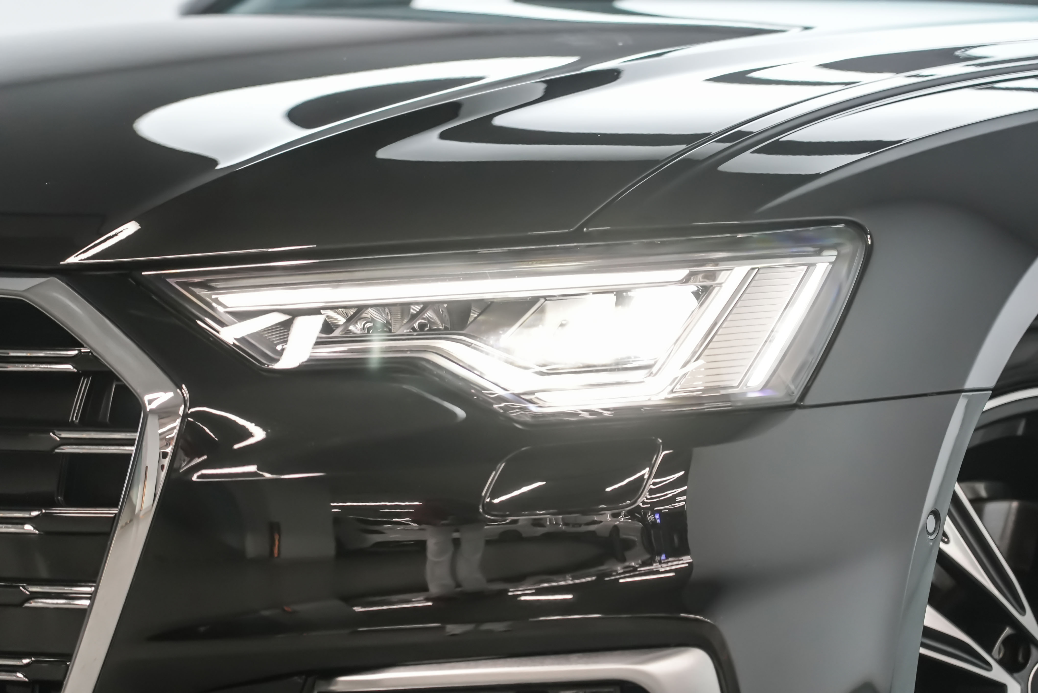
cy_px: 346
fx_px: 3029
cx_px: 519
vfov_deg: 13.1
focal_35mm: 105
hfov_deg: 19.4
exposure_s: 1/125
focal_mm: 105
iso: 6400
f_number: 4
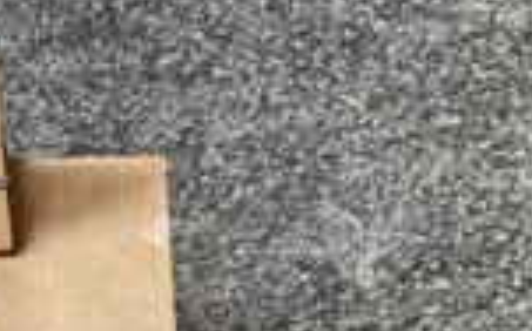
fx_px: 1477
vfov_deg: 11.9
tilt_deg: -86.7
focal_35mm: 102
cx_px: 42
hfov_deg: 20.0
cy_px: 583
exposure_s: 1/60
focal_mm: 3
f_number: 1.8
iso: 50
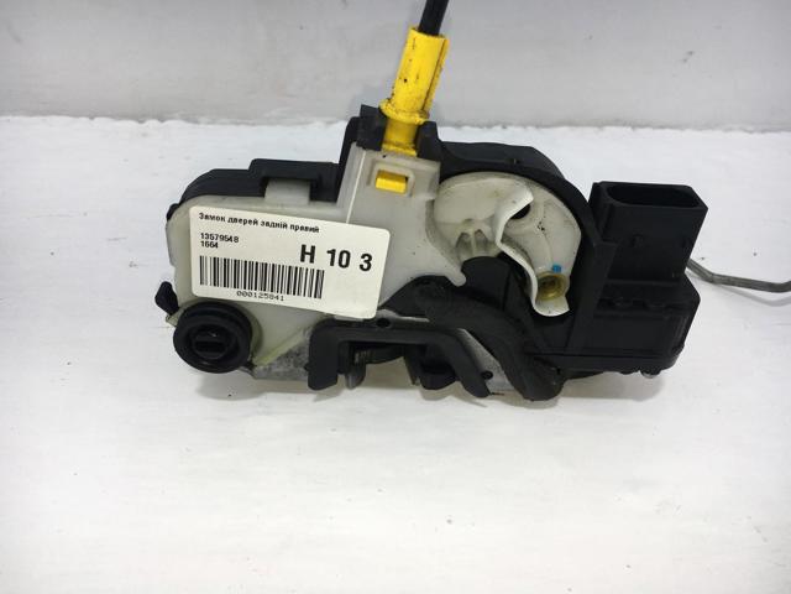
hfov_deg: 61.7
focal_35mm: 29
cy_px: 297
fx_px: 663
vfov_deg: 48.2
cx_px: 396
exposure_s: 1/578
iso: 25
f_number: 2.2
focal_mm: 4.15
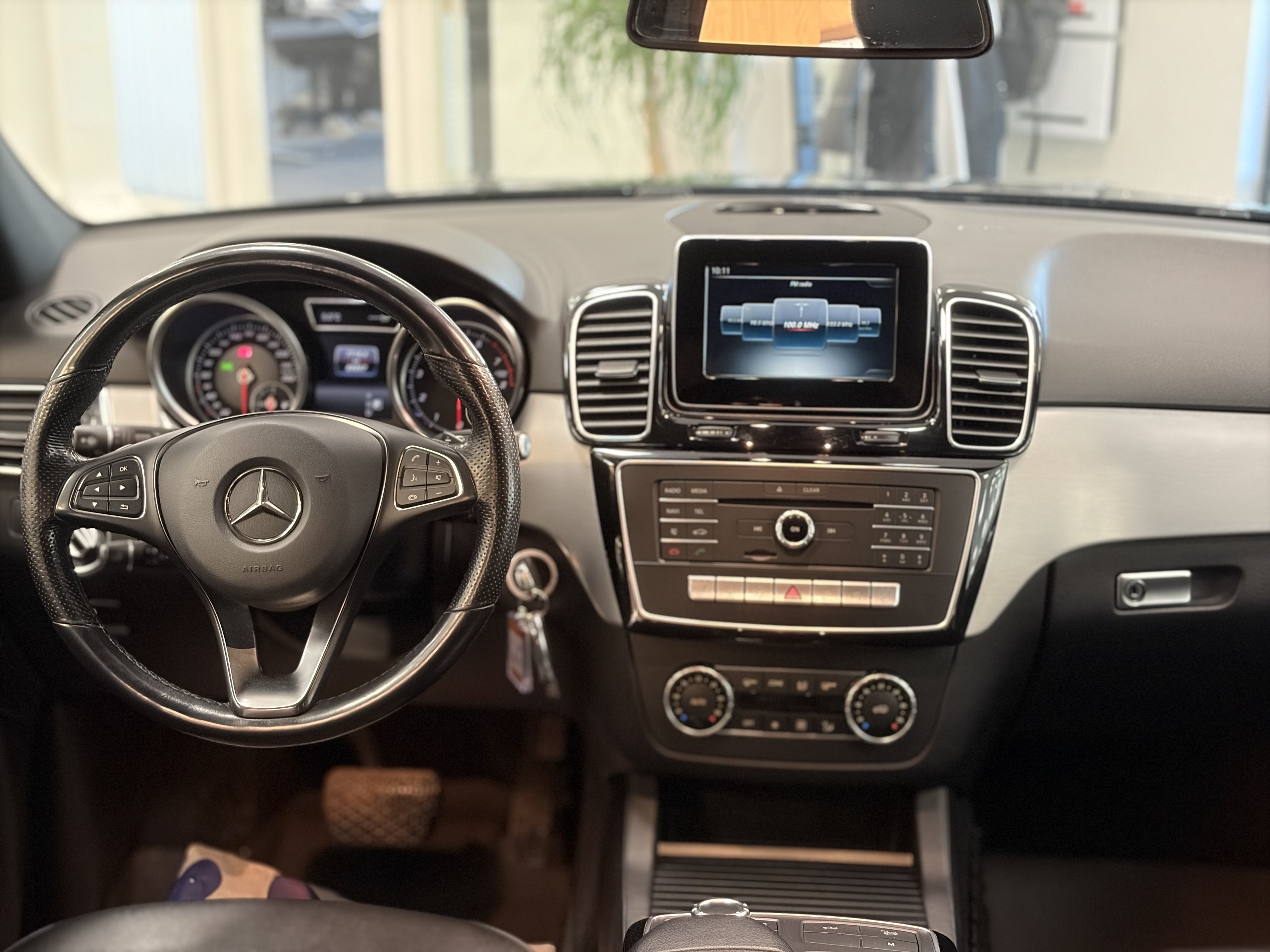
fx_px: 1908
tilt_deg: -18.7
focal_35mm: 52
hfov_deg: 36.8
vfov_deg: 28.0
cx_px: 635
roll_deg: +0.0
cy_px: 476
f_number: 1.6
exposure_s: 1/40
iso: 250
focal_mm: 5.96
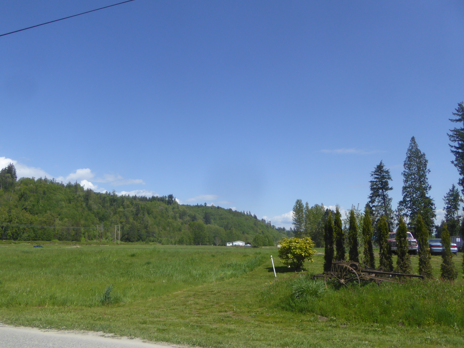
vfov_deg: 53.0
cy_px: 183
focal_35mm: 26
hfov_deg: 67.2
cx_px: 215
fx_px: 349
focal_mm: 4.3
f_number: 3.3
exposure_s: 1/1300
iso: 100
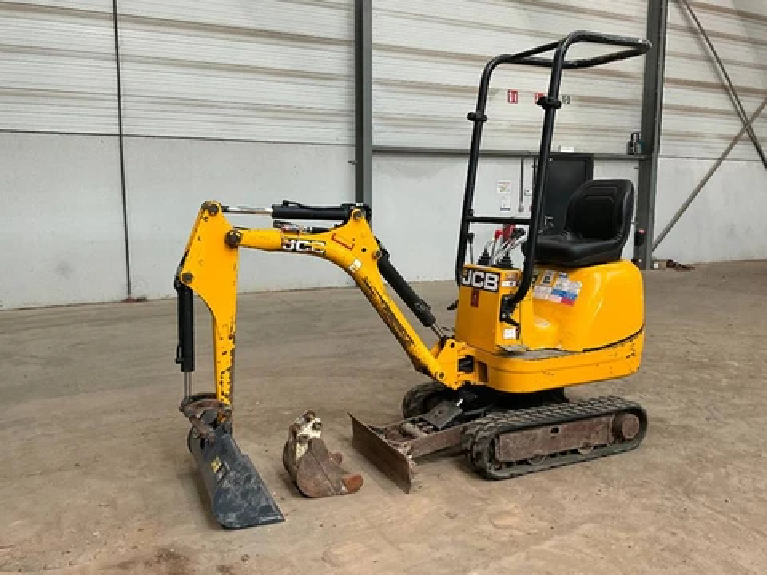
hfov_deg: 61.7
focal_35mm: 29
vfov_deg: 48.2
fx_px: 643
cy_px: 288
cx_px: 384
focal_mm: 3
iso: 100
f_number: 1.8
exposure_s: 1/60
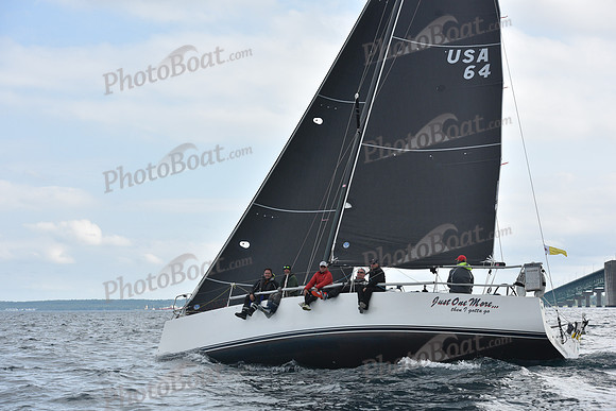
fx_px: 1198
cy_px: 206
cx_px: 308
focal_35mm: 70
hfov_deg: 28.8
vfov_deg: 19.5
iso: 400
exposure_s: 1/800
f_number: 7.1
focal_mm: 70
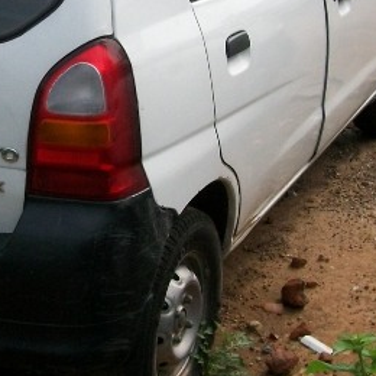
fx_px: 1204
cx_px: 25
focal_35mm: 98
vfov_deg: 17.7
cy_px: 100
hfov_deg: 17.4
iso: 100
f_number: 4.8
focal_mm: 6
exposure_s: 1/500
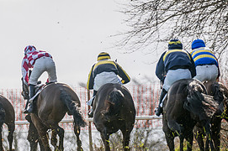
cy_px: 107
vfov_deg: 1.6
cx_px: 34
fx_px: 5421
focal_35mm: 857
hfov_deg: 2.4
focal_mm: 244
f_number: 4
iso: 200
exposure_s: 1/1600
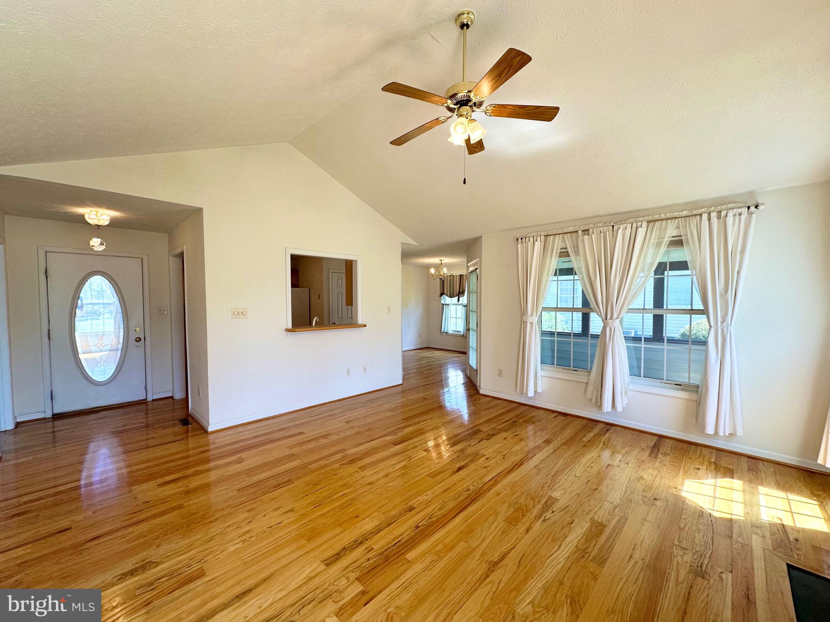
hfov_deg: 102.1
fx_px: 336
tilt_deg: -0.8
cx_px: 415
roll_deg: -0.9
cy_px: 311
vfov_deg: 85.7
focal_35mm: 14
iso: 100
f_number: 2.2
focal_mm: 2.22
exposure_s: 1/120
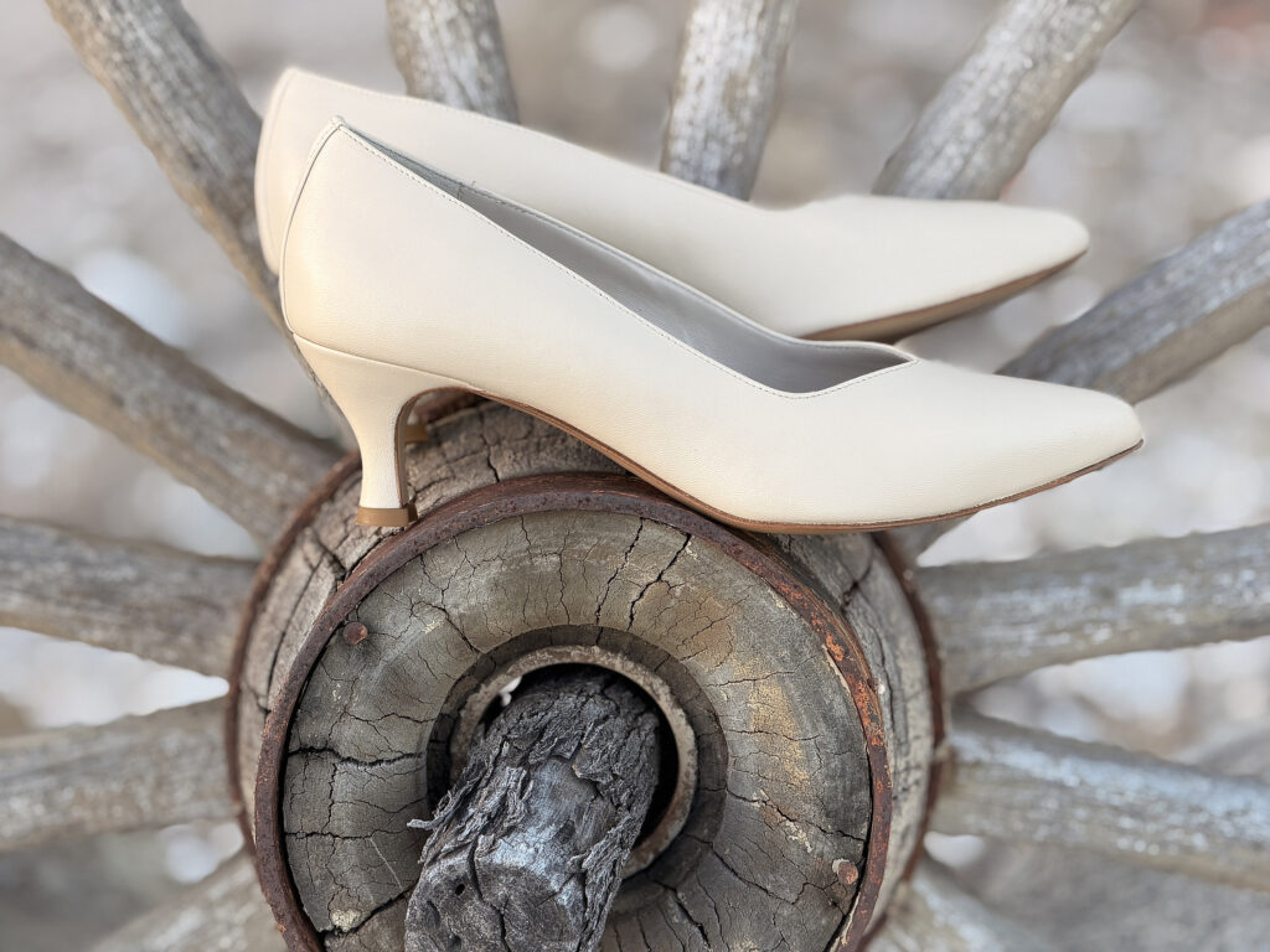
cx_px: 635
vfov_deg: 14.8
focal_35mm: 100
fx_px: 3669
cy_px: 476
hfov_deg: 19.6
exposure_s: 1/121
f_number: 2.8
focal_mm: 16.9
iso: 80
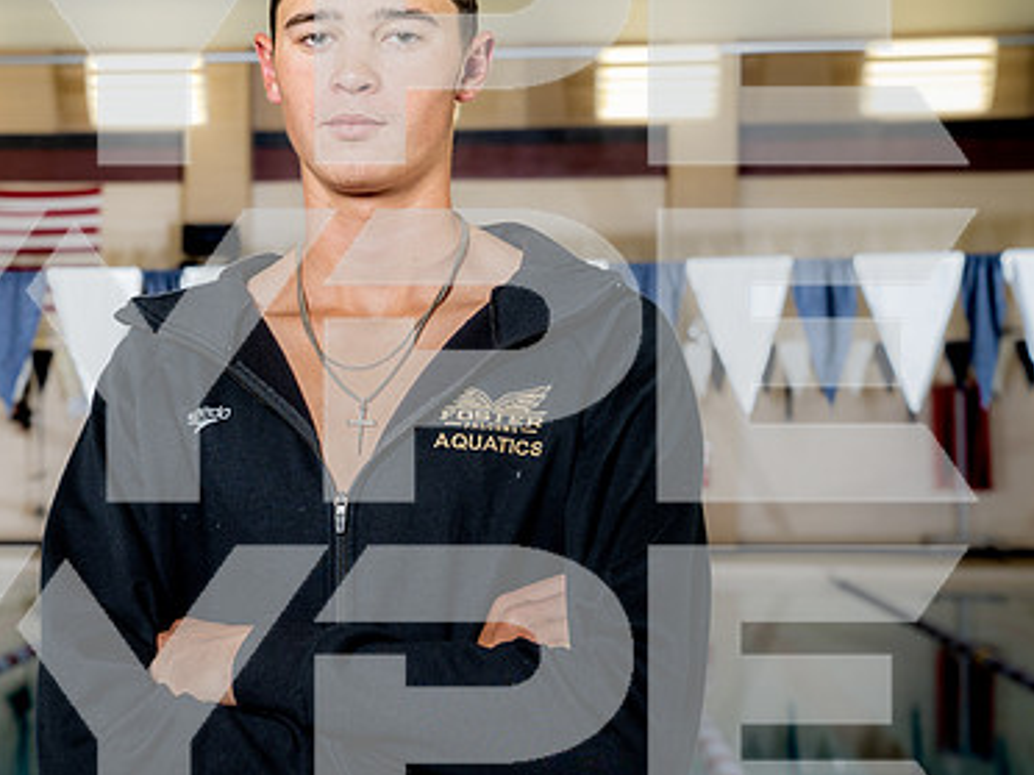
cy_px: 357
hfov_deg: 22.3
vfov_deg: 17.0
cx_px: 270
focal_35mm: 87
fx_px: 2599
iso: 320
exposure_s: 1/250
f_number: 5.6
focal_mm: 58
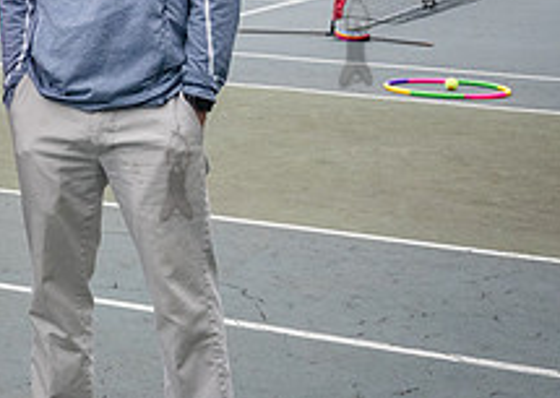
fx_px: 1763
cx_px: -264
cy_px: -30
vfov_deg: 12.7
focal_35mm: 111
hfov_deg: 16.5
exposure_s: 1/1250
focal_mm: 35
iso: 1600
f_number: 6.3
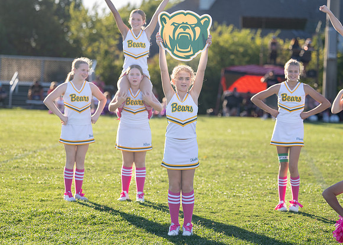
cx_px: 161
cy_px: 110
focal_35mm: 141
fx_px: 1373
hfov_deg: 14.2
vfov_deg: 10.2
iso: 500
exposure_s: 1/2500
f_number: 2.8
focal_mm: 122
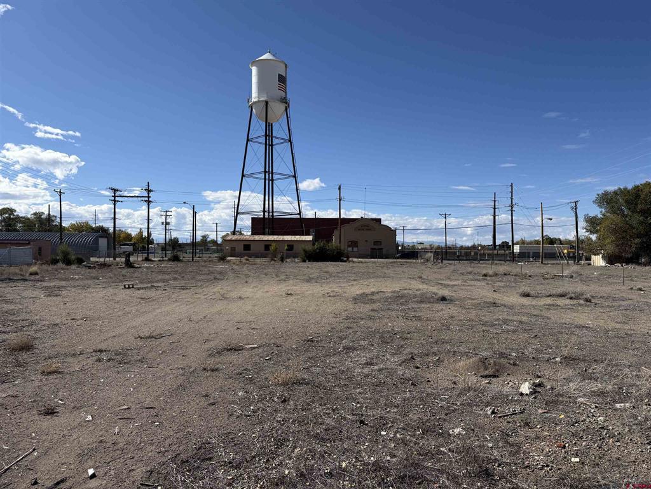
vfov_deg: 56.8
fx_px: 451
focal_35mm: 24
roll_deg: -0.6
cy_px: 244
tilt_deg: +0.4
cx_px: 326
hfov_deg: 71.6
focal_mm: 6.76
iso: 80
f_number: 1.78
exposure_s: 1/7353
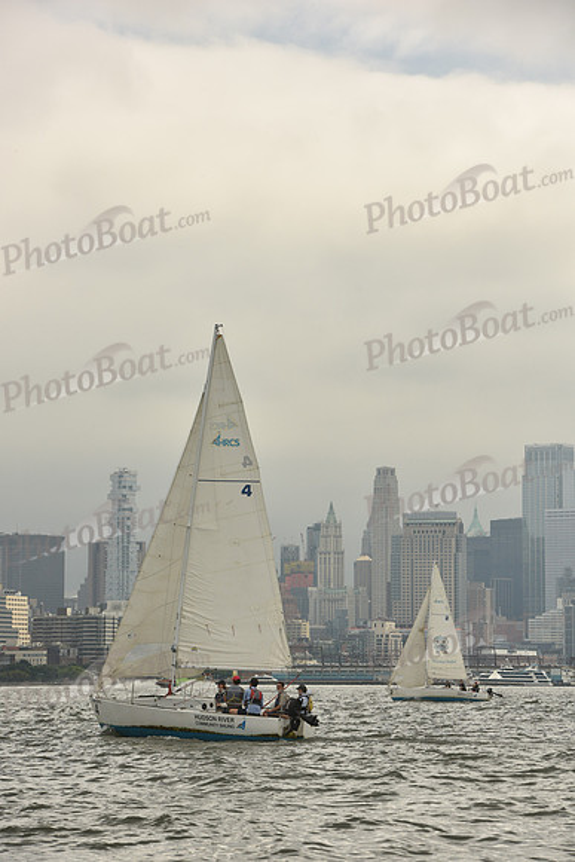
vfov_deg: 15.2
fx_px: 3232
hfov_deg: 10.2
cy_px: 431
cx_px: 288
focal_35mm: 135
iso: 320
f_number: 10
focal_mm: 135
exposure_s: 1/1250
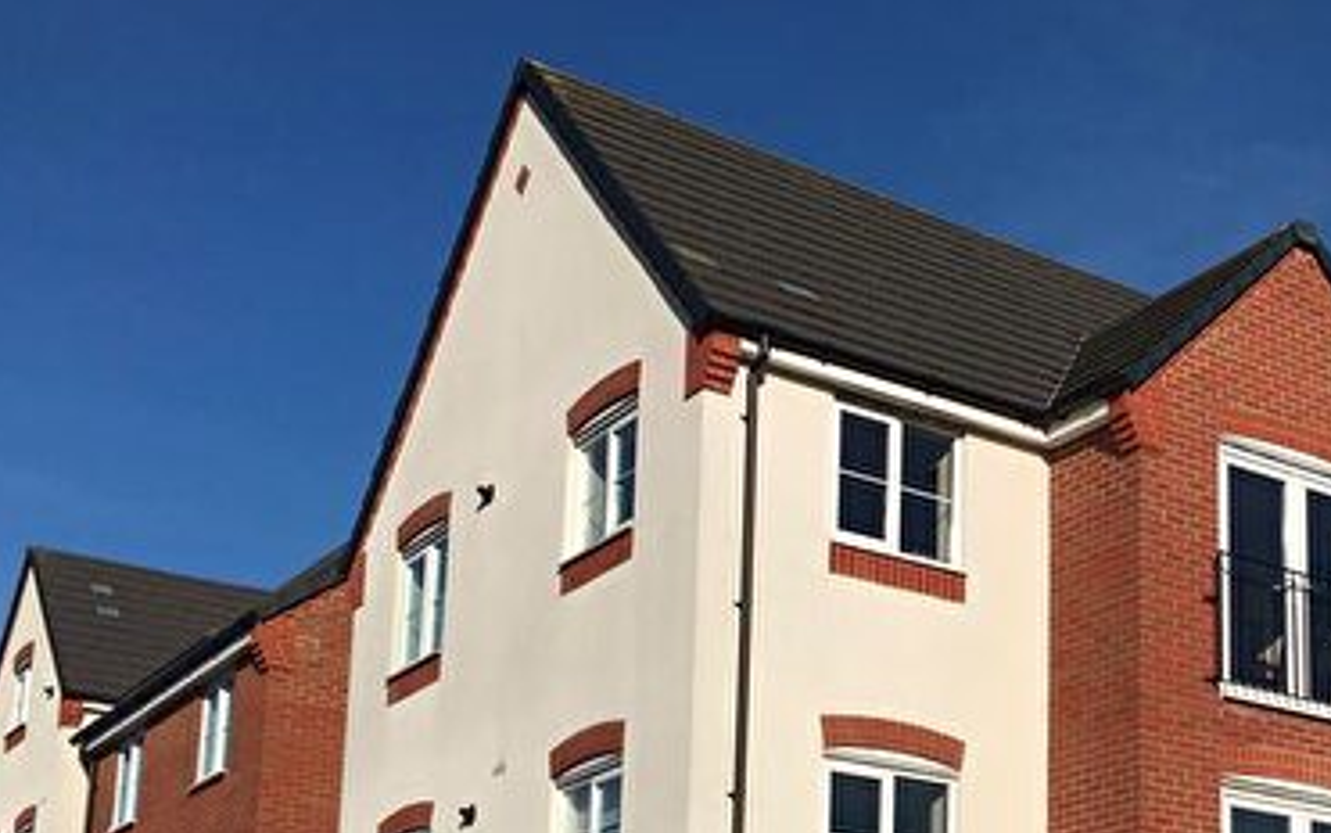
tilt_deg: +10.9
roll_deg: -0.8
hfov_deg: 33.8
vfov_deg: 21.6
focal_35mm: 58
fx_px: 2104
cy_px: 820
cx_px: 1116
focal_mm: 4.15
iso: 25
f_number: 2.2
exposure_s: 1/4274
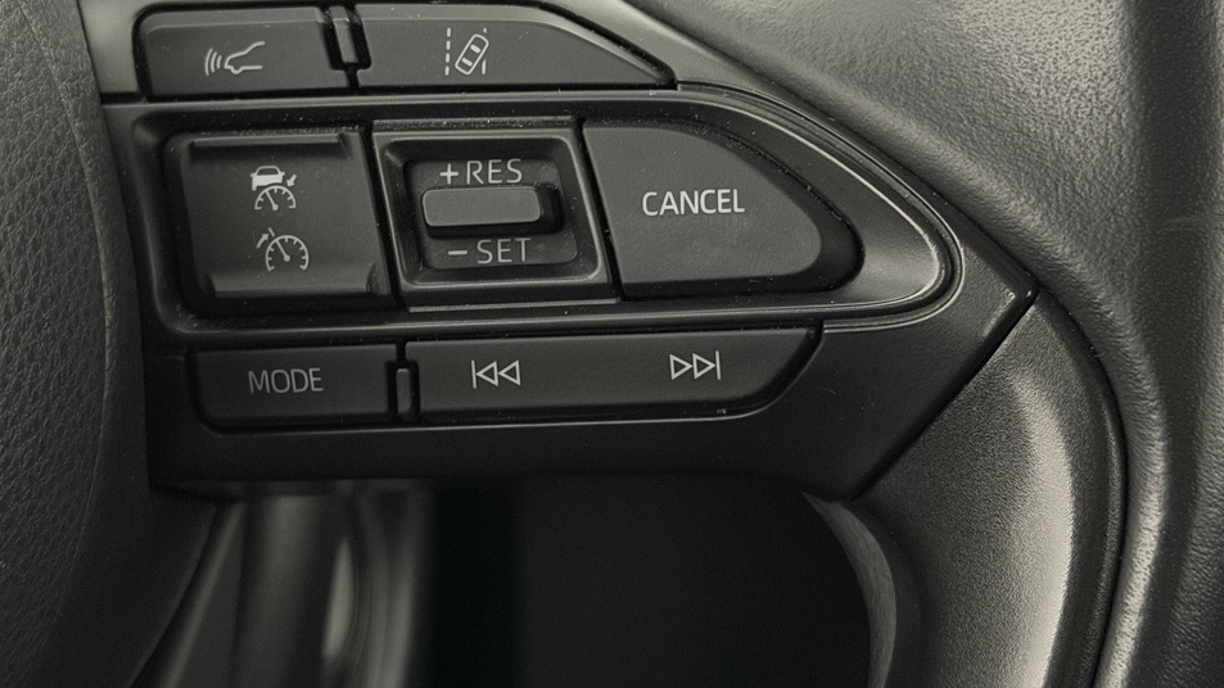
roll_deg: +0.1
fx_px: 2564
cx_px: 469
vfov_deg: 15.3
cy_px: 218
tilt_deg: -21.2
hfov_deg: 26.8
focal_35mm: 79
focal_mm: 6.76
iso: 500
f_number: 1.78
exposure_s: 1/25
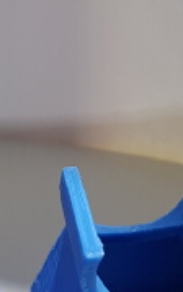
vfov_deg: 24.4
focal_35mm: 82
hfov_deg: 15.9
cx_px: 76
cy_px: 271
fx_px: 654
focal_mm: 4.2
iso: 160
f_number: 1.7
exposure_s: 1/33
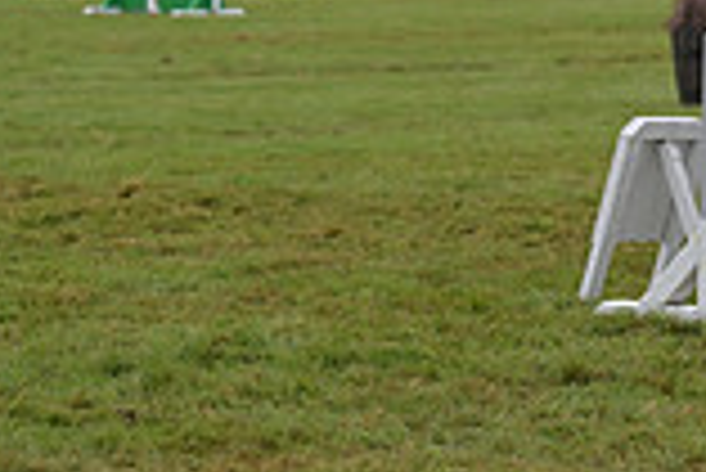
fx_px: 5732
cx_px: 1241
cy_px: -191
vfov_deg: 4.7
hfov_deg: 6.9
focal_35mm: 292
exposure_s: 1/1250
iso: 1800
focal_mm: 79
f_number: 4.5
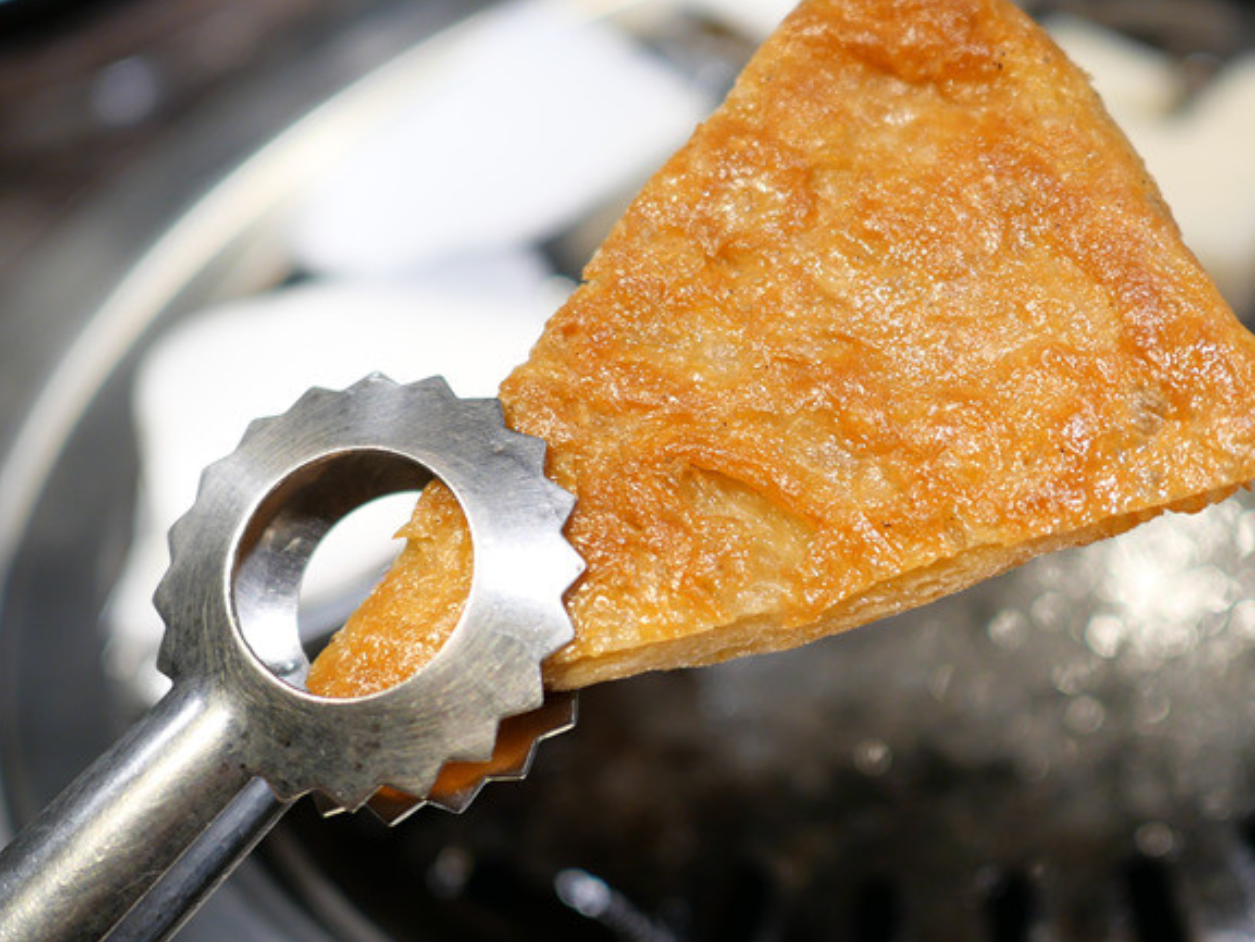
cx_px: 870
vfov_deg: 28.0
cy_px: 405
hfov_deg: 36.3
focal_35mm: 52
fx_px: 1886
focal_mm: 15
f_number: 1.7
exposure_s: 1/80
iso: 200
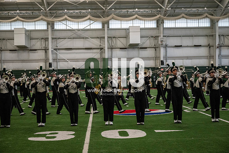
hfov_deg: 31.9
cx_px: 114
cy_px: 76
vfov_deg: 21.6
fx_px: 401
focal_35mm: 63
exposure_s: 1/500
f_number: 3.5
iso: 4000
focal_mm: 63
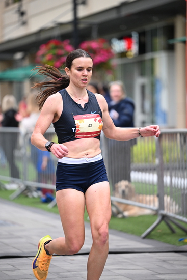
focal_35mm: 155
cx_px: 94
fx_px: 1207
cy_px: 140
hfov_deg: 8.9
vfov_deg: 13.2
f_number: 2.8
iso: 1600
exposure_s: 1/1000
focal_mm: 155
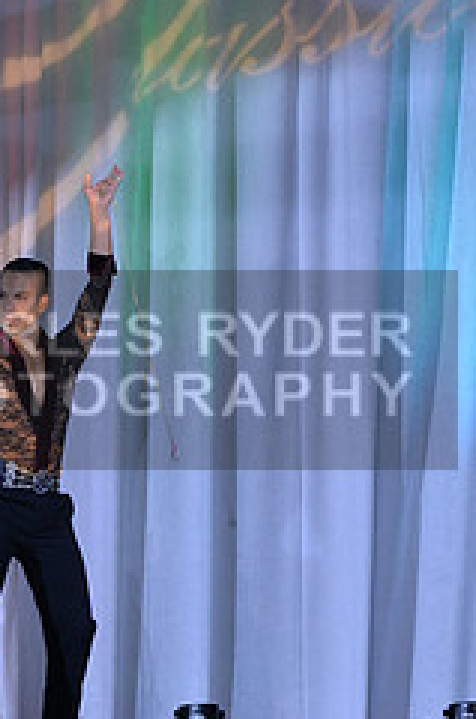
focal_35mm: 484
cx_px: 46
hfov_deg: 2.8
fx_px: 9640
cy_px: 371
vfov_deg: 4.3
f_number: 5.6
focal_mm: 200
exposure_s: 1/250
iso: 2000
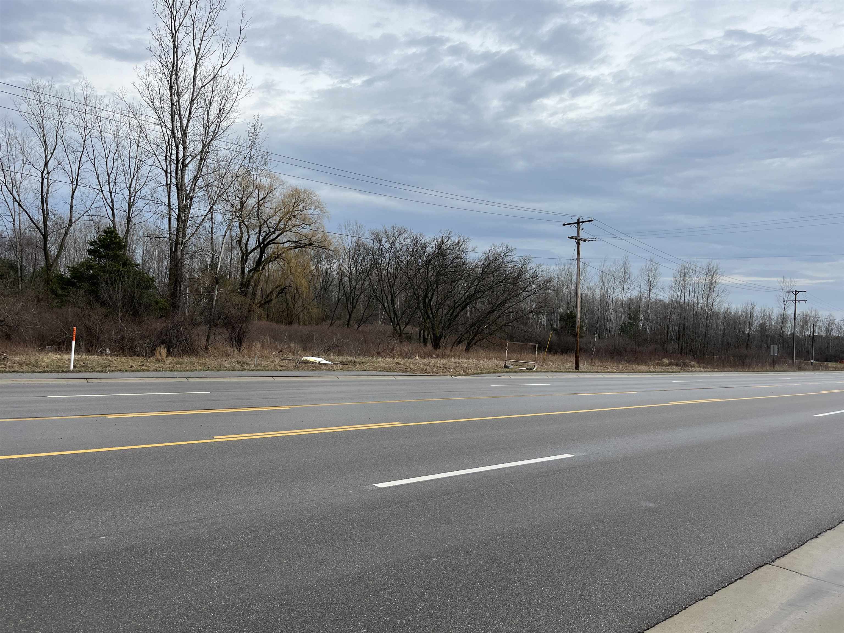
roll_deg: -3.0
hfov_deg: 67.3
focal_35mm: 26
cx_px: 422
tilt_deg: +0.9
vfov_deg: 53.1
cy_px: 316
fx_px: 634
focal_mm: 5.1
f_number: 1.6
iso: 50
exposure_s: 1/4149
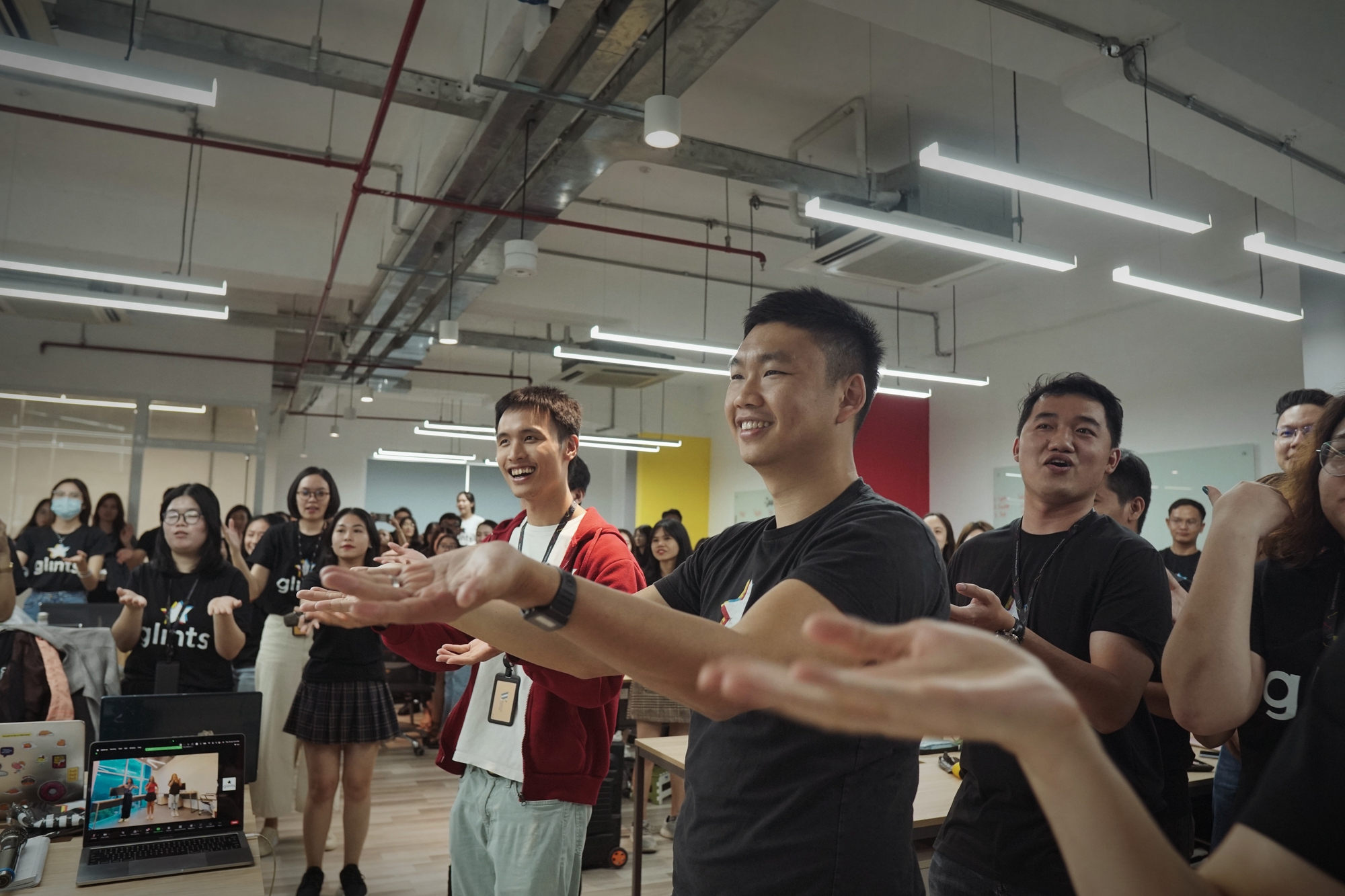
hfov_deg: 73.7
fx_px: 897
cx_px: 672
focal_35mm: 24
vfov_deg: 53.1
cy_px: 448
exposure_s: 1/250
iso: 800
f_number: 2.8
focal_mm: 16
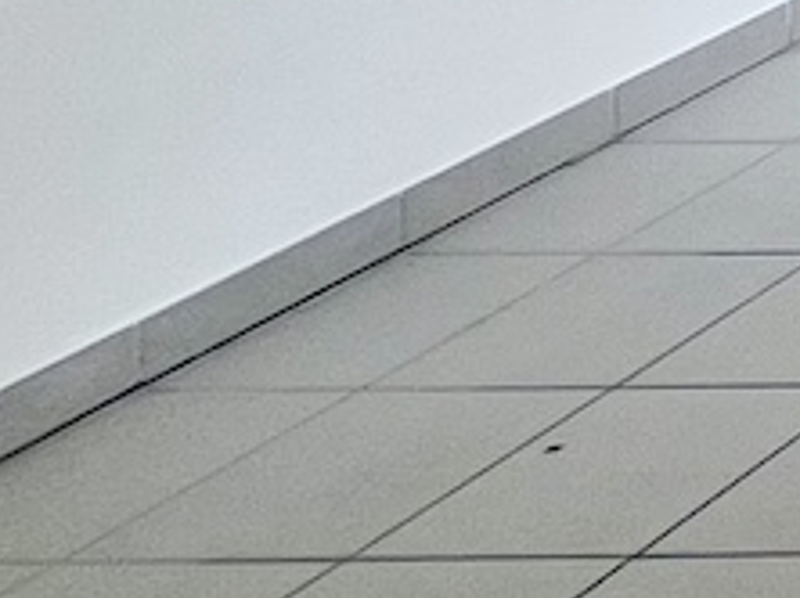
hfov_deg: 10.0
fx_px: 2032
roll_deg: -0.1
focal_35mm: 88
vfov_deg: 12.8
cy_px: -852
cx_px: 2688
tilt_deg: -1.3
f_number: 1.8
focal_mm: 1.57
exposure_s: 1/170
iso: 32
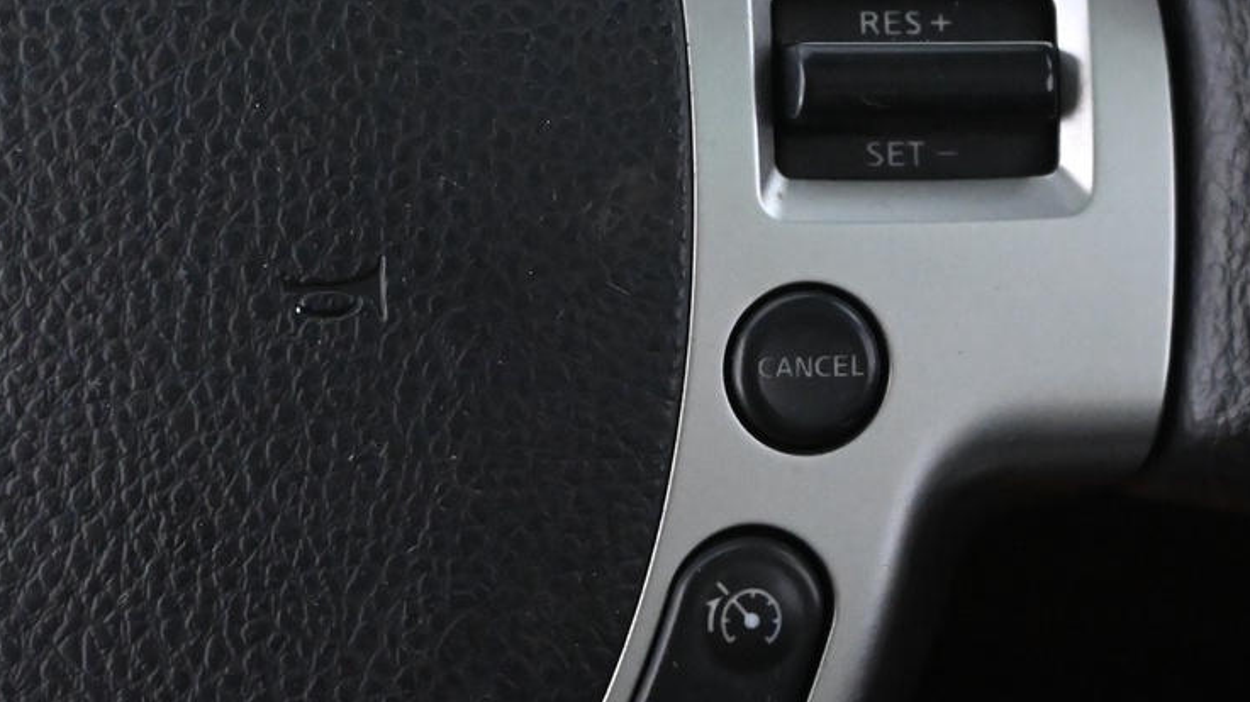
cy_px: 397
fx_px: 2575
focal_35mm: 78
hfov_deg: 27.1
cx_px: 867
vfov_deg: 15.5
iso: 6400
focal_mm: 22.5
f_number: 5
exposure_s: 1/30
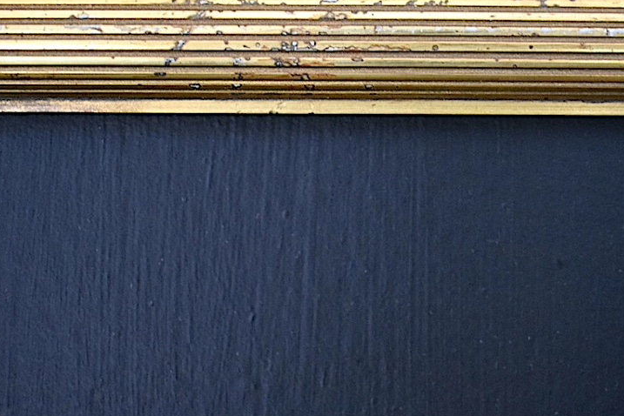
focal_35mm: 73
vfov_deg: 18.7
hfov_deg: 27.4
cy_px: 157
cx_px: 460
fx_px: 1262
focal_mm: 29
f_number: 4.2
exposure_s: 1/100
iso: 3200
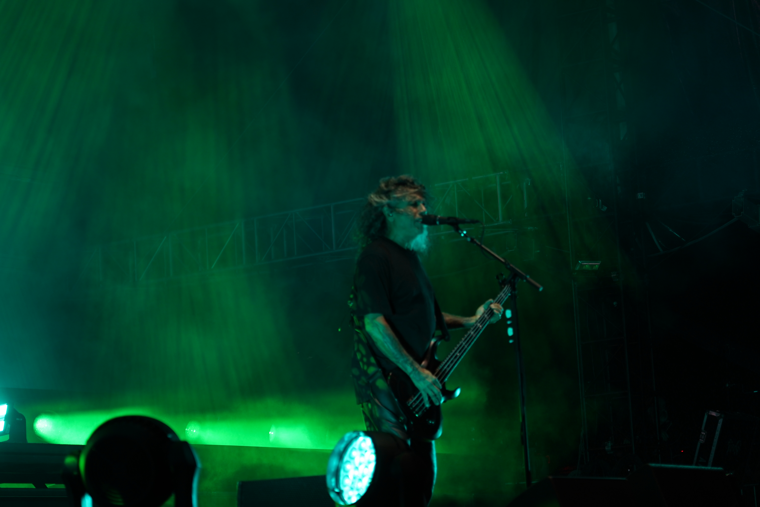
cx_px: 380
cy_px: 254
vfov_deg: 13.0
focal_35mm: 105
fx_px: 2216
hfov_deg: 19.5
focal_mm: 105
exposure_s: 1/125
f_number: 4
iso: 500
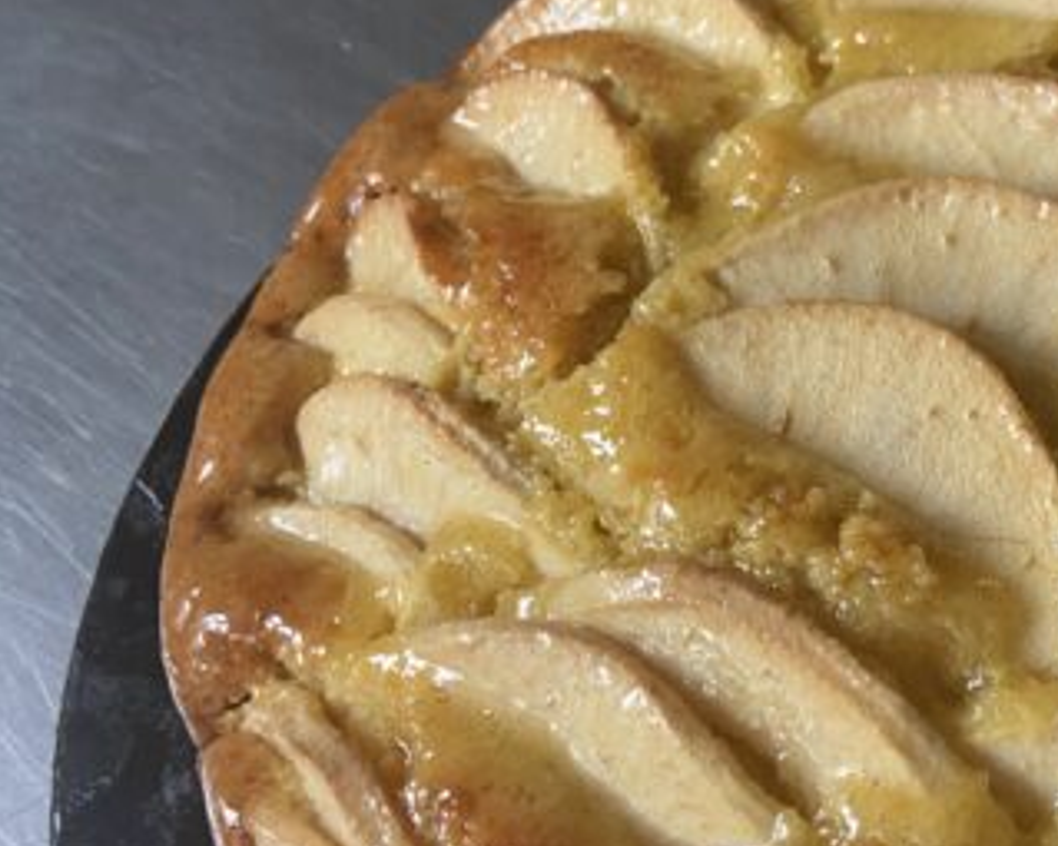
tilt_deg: -57.9
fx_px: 1659
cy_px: 421
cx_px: 884
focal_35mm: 53
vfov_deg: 28.6
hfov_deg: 34.0
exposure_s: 1/60
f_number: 1.8
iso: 200
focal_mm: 4.25
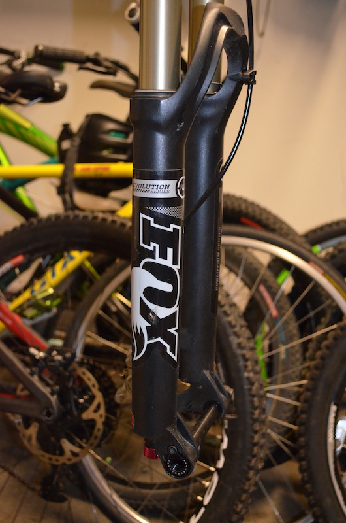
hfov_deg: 28.0
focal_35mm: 48
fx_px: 695
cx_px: 173
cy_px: 262
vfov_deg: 41.2
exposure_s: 1/60
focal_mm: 32
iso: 3200
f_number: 4.8
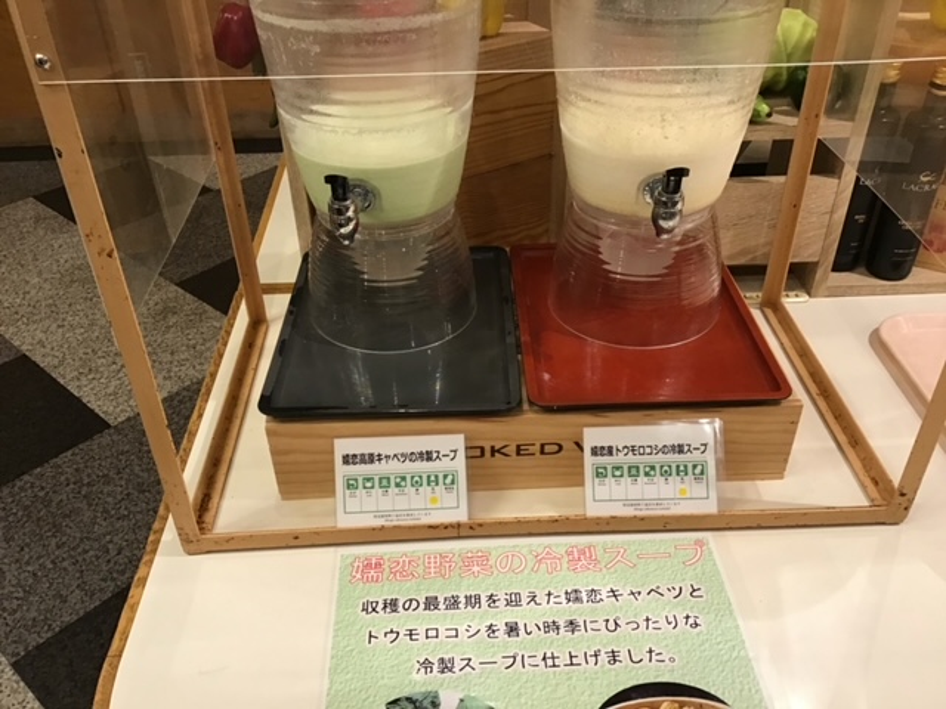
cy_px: 354
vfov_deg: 45.4
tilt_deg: -37.1
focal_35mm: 31
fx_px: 847
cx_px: 473
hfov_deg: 58.4
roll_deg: +0.3
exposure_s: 1/30
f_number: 2.4
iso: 80
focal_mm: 3.3
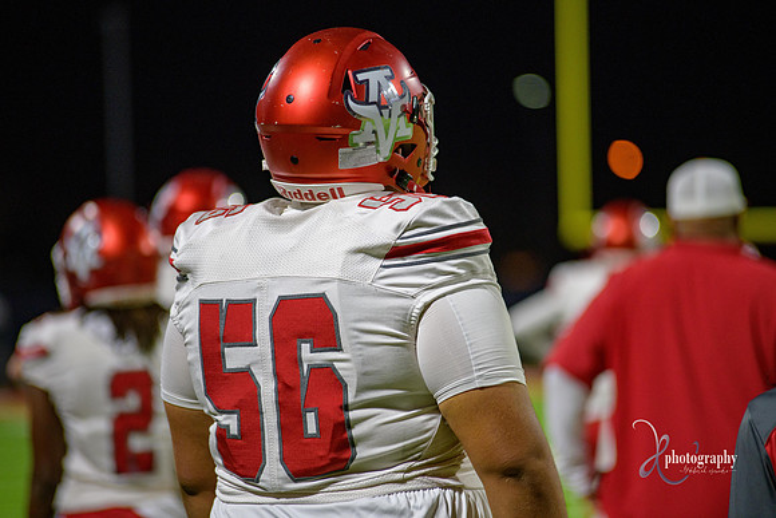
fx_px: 4312
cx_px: 388
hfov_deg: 10.3
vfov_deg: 6.9
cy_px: 259
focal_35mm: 200
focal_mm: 200
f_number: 2.8
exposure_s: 1/320
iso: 1250
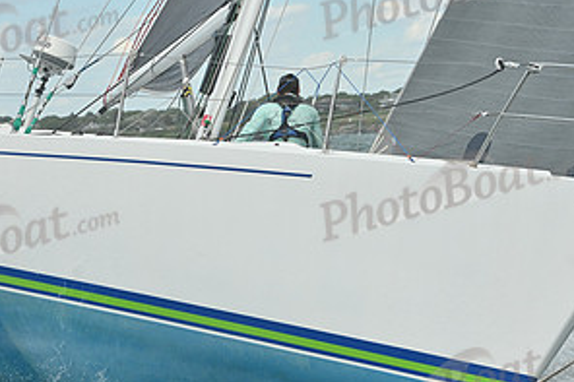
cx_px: 221
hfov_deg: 13.1
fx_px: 2502
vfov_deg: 8.7
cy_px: 117
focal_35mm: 157
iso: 250
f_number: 9
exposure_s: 1/1250
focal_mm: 80
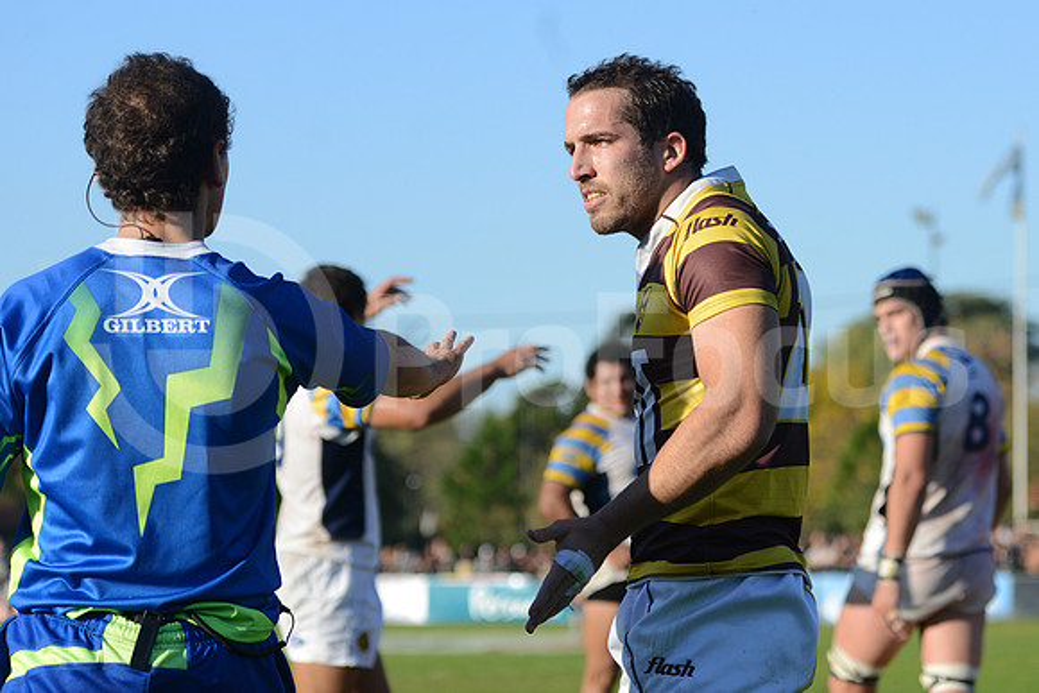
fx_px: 4186
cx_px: 520
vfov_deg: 9.5
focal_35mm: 145
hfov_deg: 14.2
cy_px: 346
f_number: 4
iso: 400
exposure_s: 1/1600
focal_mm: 145
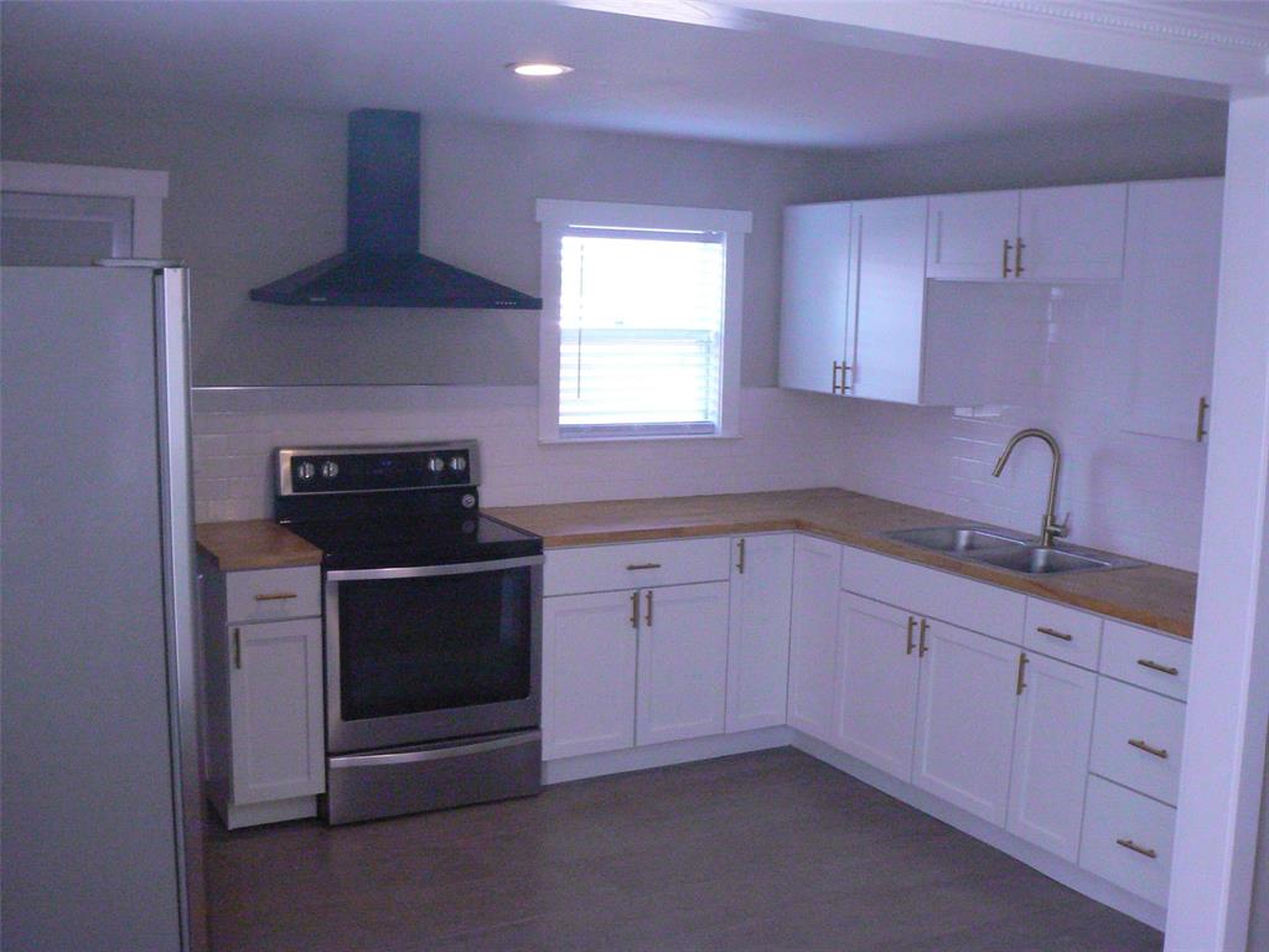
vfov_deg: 39.7
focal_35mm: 36
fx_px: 1320
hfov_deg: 51.4
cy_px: 476
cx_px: 634
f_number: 7.1
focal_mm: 6
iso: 400
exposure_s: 1/20
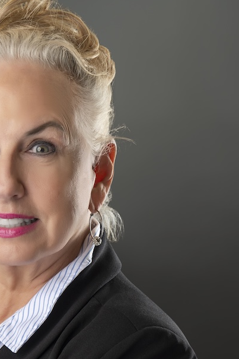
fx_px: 1186
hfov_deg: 11.4
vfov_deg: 17.0
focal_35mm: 119
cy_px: 319
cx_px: 20
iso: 100
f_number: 5.6
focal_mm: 60
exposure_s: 1/125
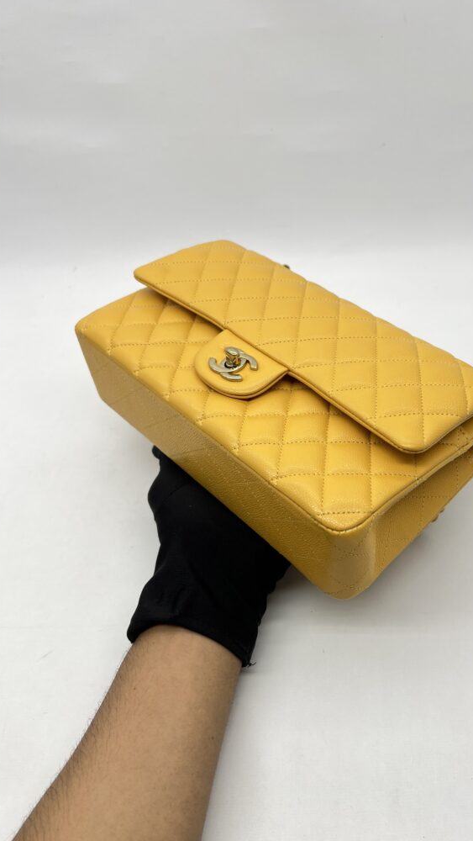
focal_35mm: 29
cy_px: 424
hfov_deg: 39.8
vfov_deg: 66.1
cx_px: 310
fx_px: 646
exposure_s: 1/127
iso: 32
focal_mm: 5.7
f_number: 1.5
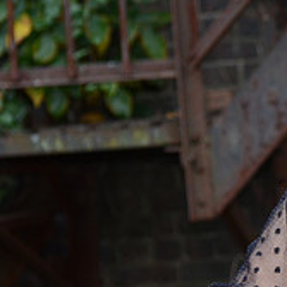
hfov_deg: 7.0
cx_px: 471
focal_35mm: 243
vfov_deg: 7.2
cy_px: 151
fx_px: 2284
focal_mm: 55
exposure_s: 1/125
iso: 640
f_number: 5.6
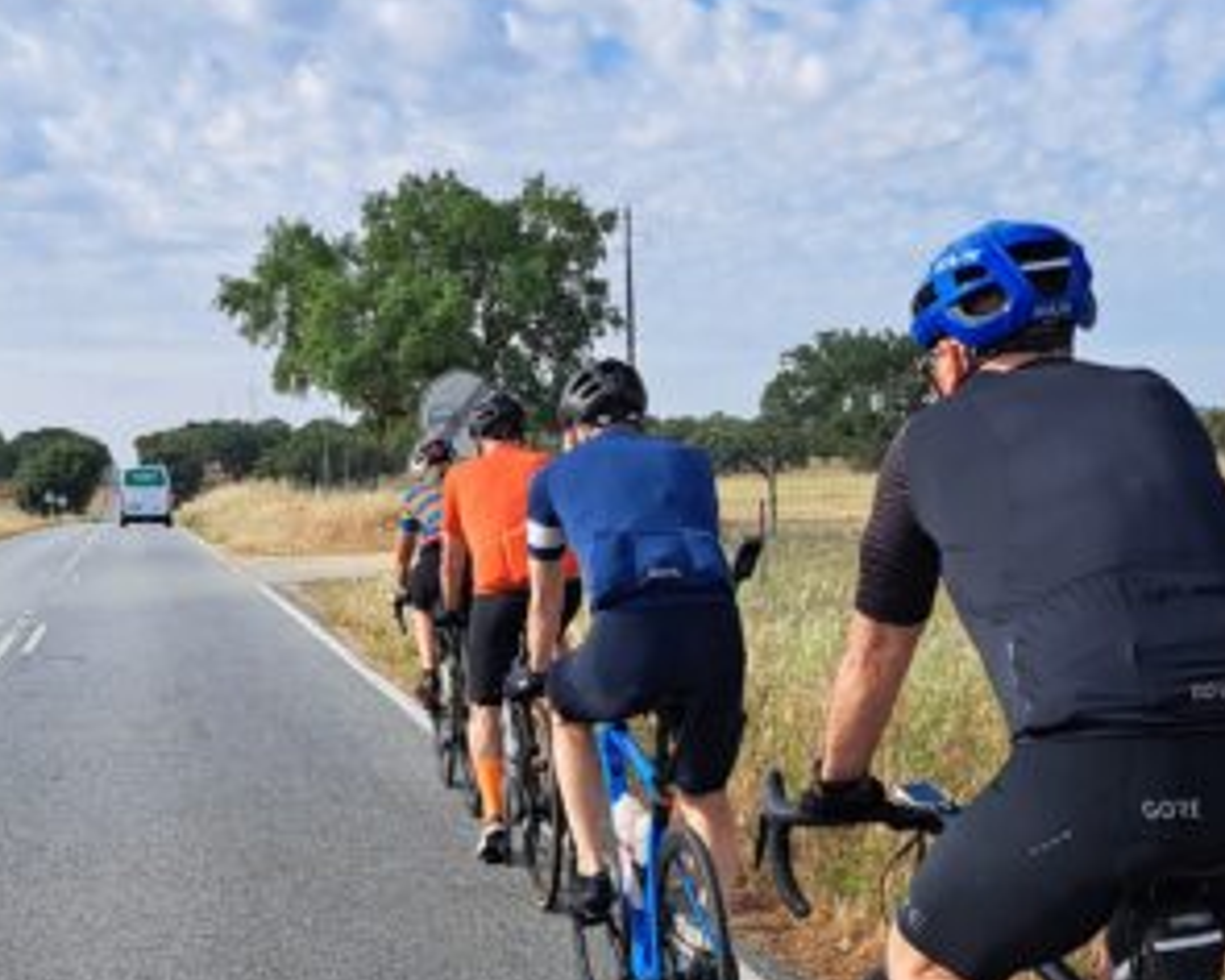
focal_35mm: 61
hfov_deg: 30.8
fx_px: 2212
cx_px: 444
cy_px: 1009
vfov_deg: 23.8
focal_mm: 5.23
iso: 50
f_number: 1.8
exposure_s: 1/1377
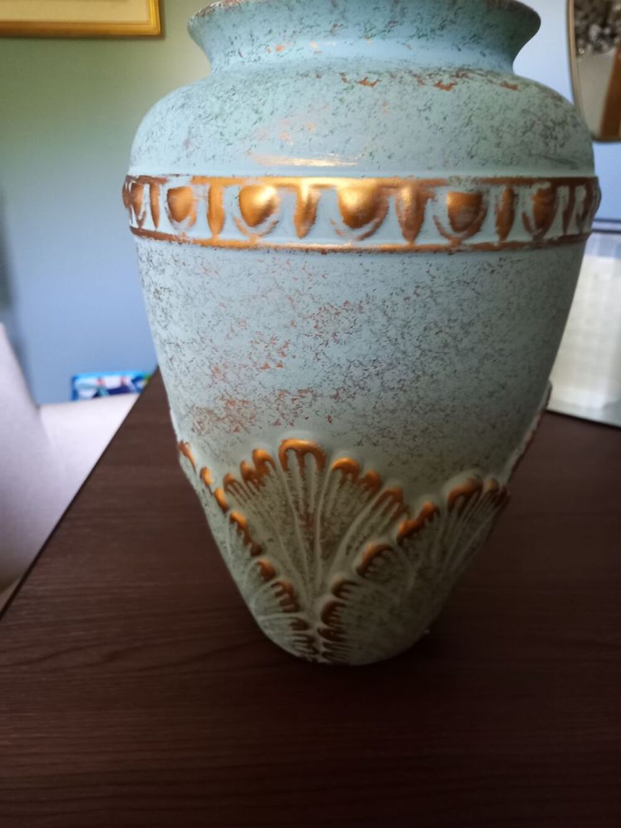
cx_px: 310
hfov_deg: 54.9
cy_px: 414
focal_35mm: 25
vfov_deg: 69.4
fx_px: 598
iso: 500
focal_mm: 4.6
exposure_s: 1/20
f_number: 2
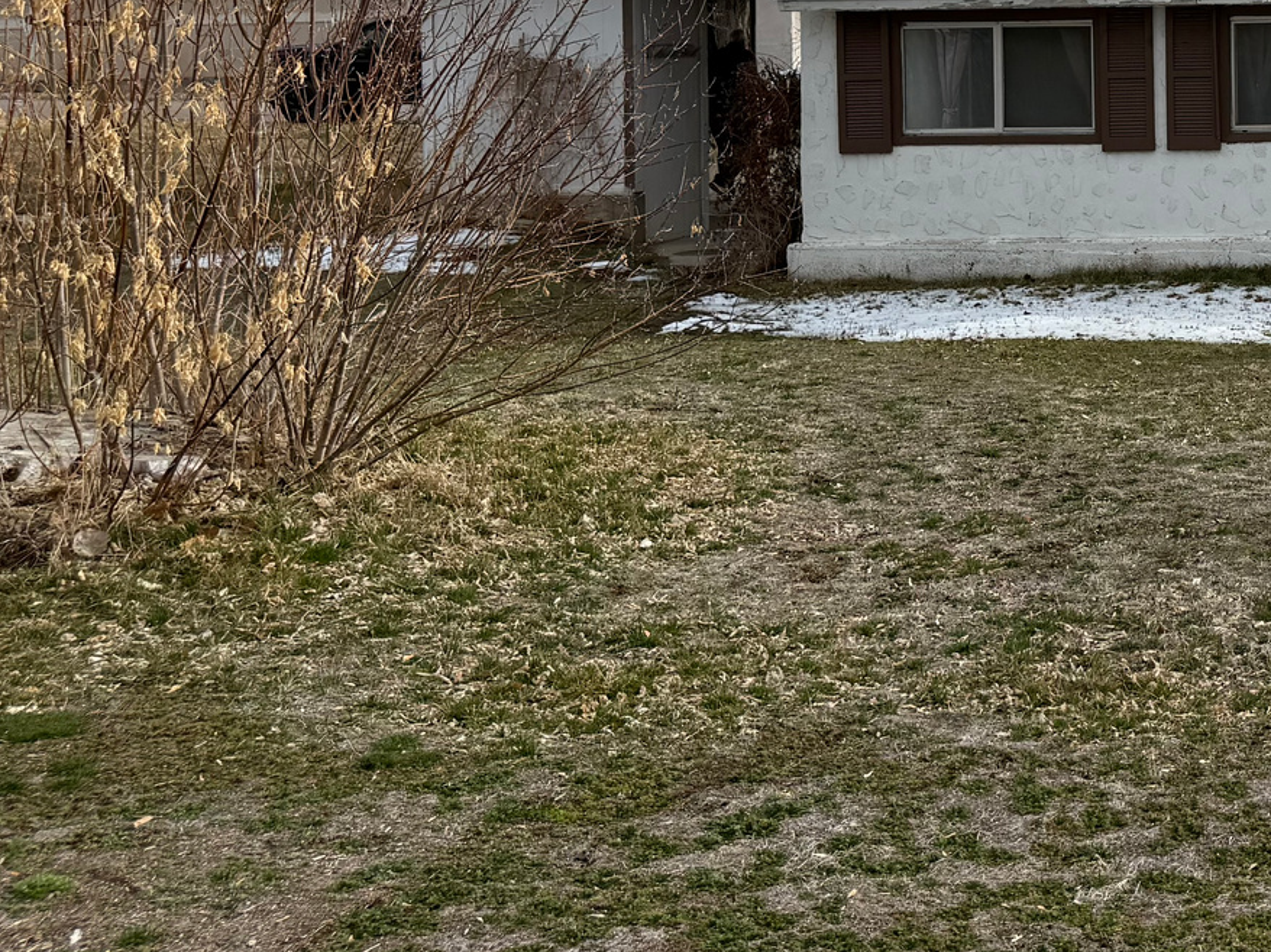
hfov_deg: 30.7
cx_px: 1401
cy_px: 20
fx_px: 2056
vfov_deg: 25.0
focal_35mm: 56
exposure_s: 1/6173
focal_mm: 6.76
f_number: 1.78
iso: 80
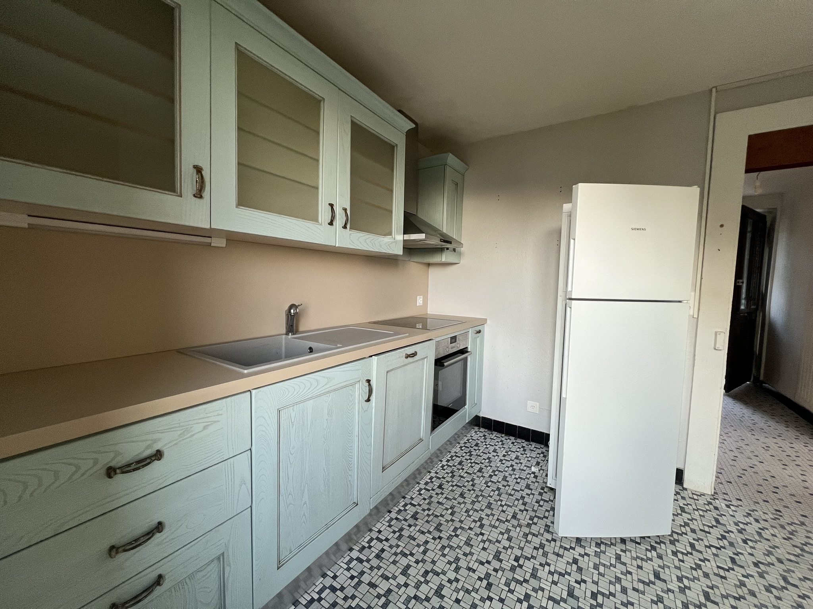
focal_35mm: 13
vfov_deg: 89.9
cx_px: 406
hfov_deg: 106.2
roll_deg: -0.6
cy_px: 304
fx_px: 305
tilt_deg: -3.2
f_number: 1.8
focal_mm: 1.57
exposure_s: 1/87
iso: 250
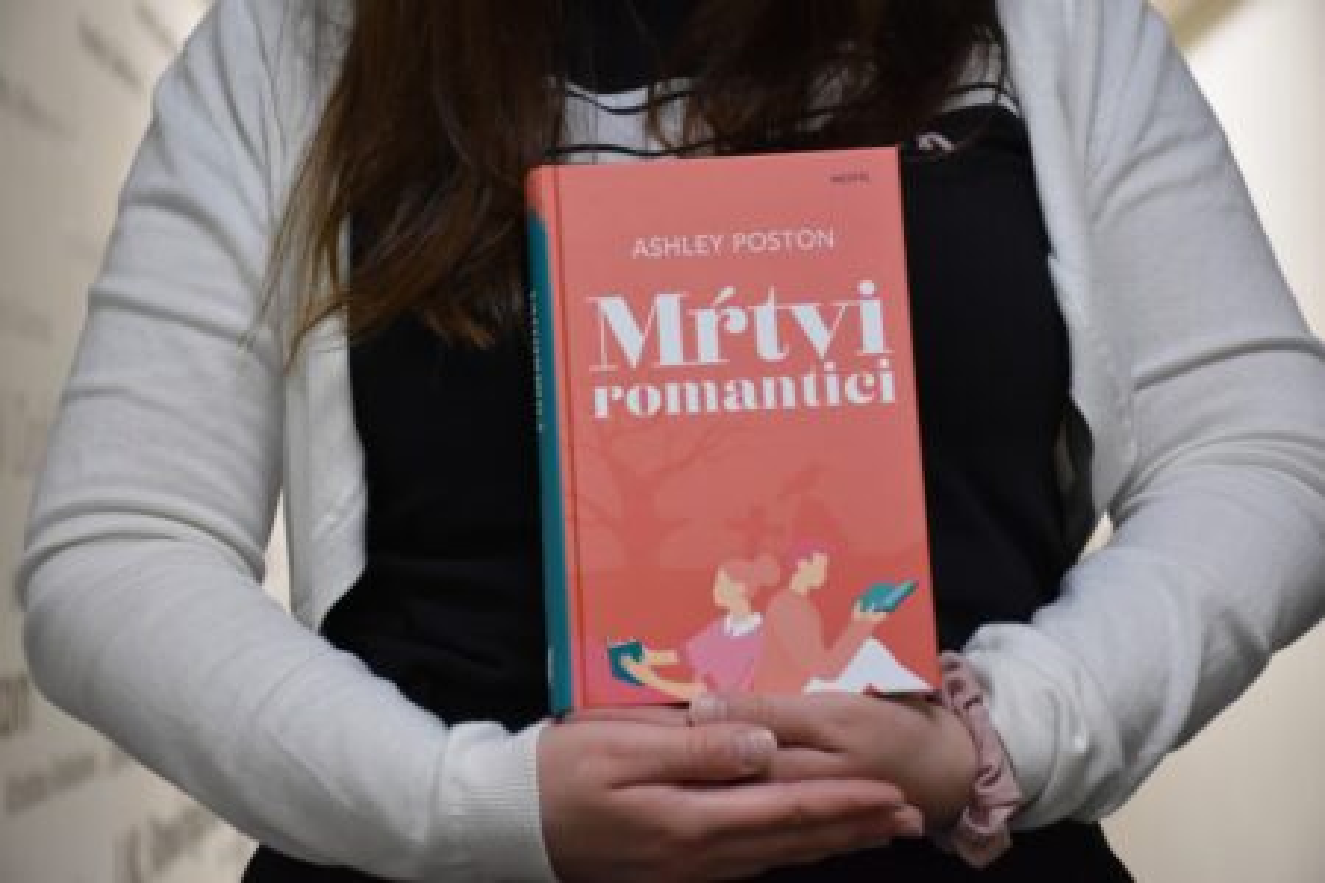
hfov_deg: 24.2
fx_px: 3091
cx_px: 662
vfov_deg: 16.3
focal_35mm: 84
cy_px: 442
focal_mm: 56
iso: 1400
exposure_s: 1/60
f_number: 4.8
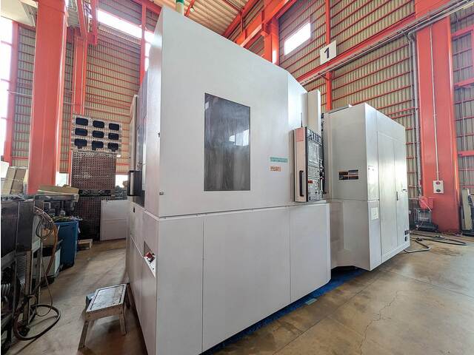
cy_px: 178
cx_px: 237
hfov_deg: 102.1
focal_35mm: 14
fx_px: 192
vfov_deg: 85.7
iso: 127
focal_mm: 1.83
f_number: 2.2
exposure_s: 1/60
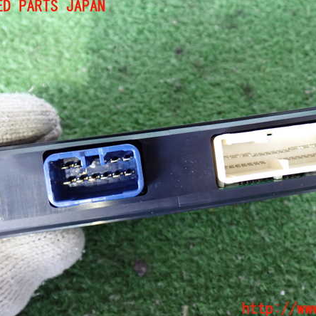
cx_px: 189
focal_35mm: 43
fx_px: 444
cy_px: 158
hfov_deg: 39.0
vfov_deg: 39.2
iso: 800
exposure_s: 1/25
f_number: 2.5
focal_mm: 6.37
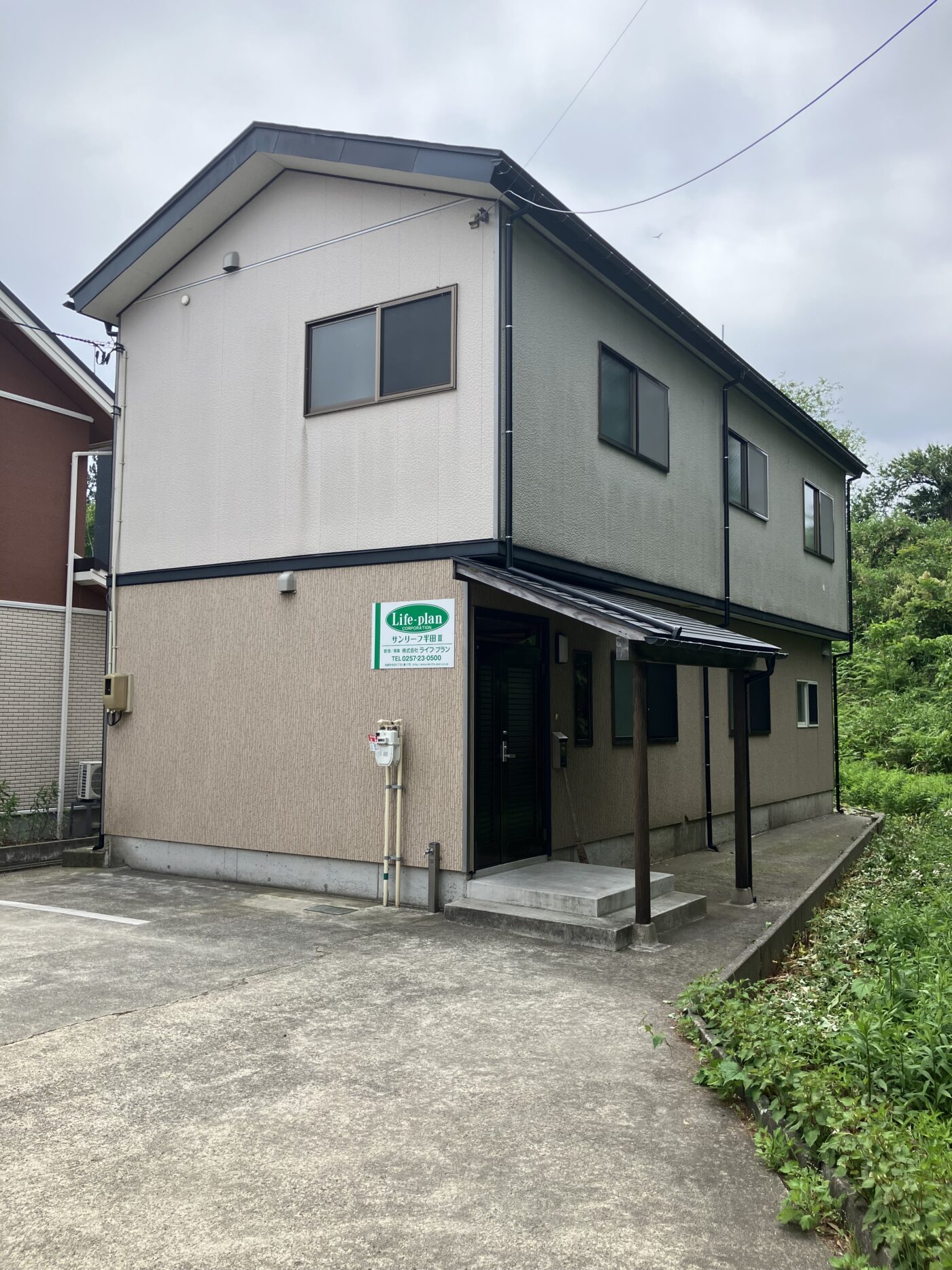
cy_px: 635
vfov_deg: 63.4
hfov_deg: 49.7
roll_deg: -0.7
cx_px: 476
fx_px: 1027
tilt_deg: +6.1
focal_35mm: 28
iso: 32
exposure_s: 1/1312
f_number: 1.8
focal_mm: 3.99
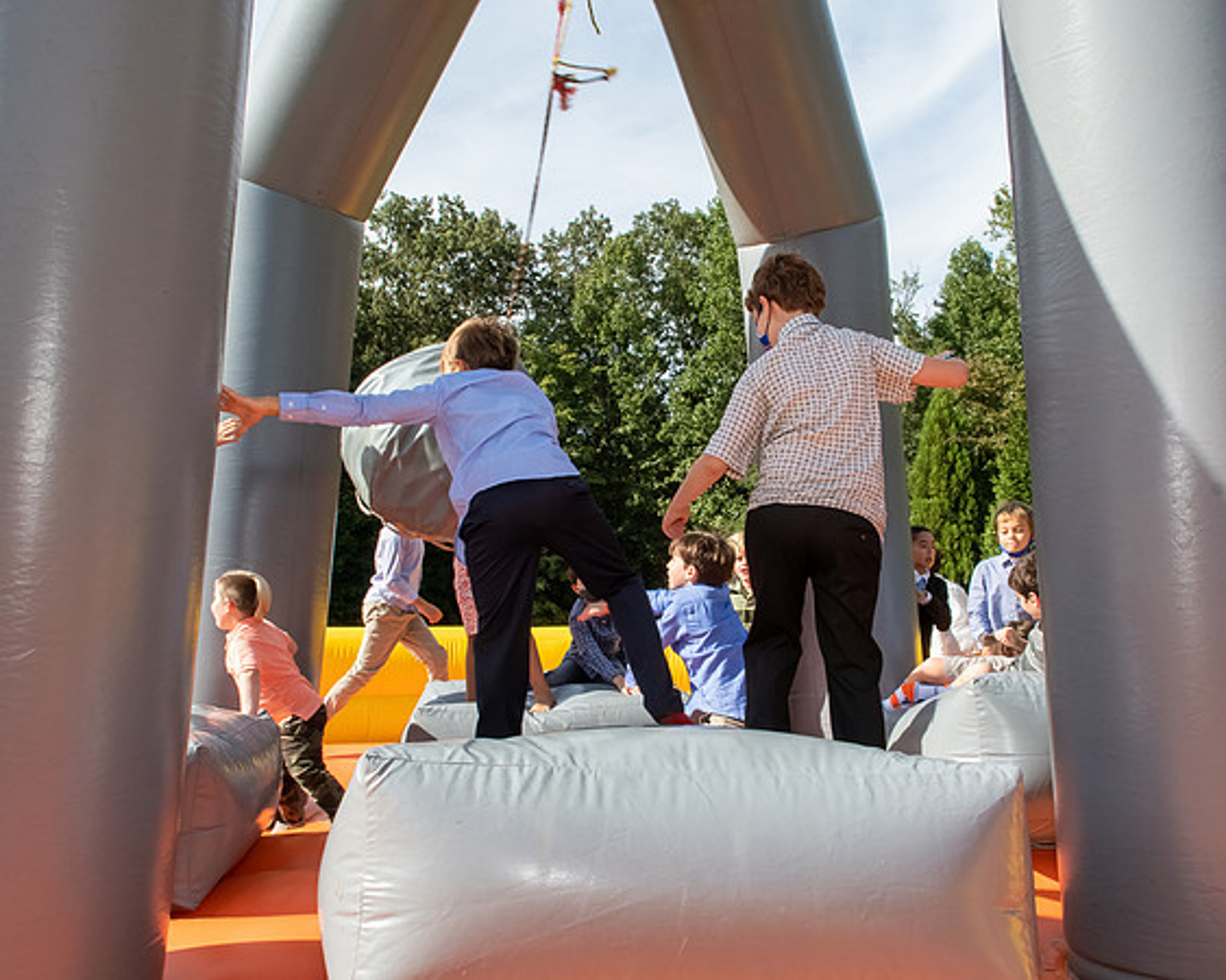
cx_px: 679
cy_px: 541
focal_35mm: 33
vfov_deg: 44.7
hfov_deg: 54.4
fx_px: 1189
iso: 400
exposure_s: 1/250
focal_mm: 17
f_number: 13
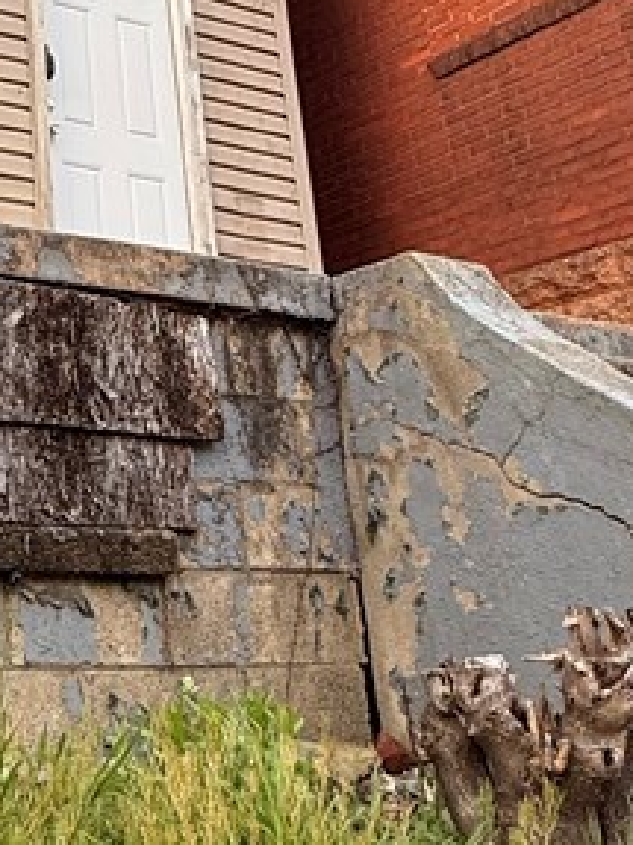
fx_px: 1220
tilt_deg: +23.2
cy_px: 162
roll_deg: +0.9
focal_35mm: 50
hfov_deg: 26.3
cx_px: -103
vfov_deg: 36.8
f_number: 2.2
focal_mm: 2.22
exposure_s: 1/99
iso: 100
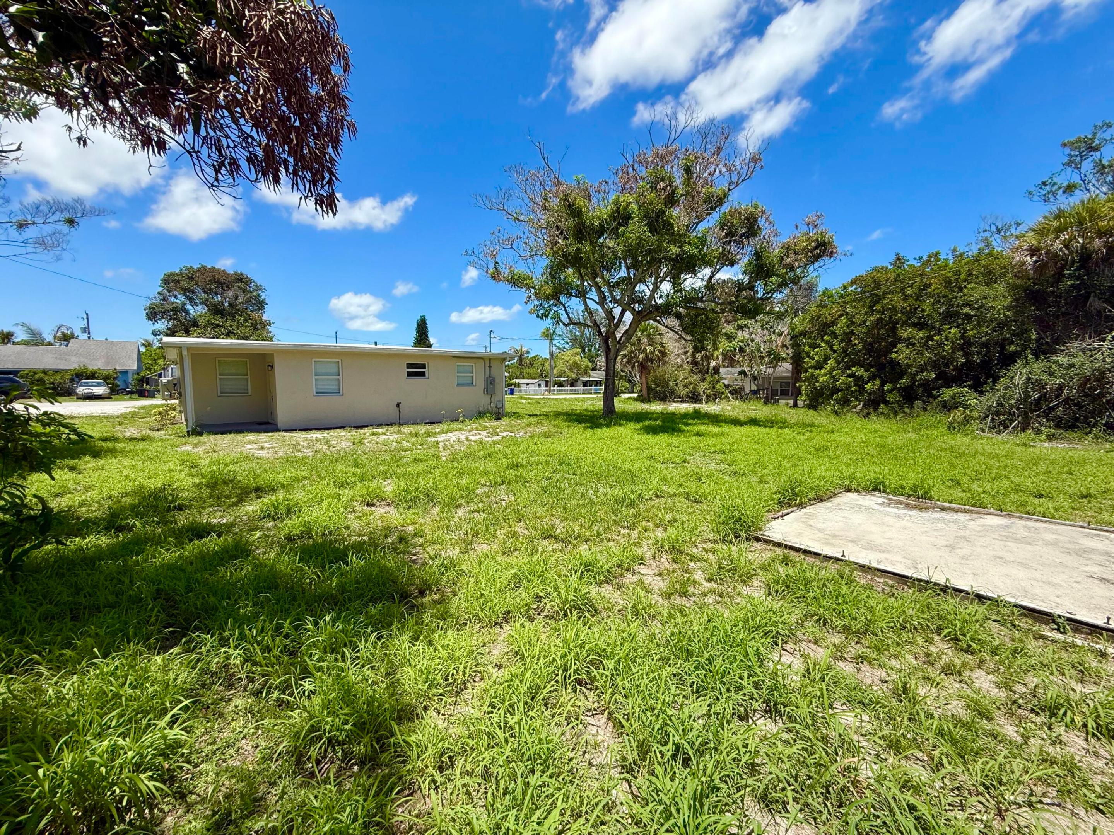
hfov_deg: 102.1
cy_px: 418
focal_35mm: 14
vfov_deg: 85.7
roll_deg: +0.0
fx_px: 451
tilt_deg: -4.0
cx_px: 557
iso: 50
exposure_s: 1/1368
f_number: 2.2
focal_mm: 2.22
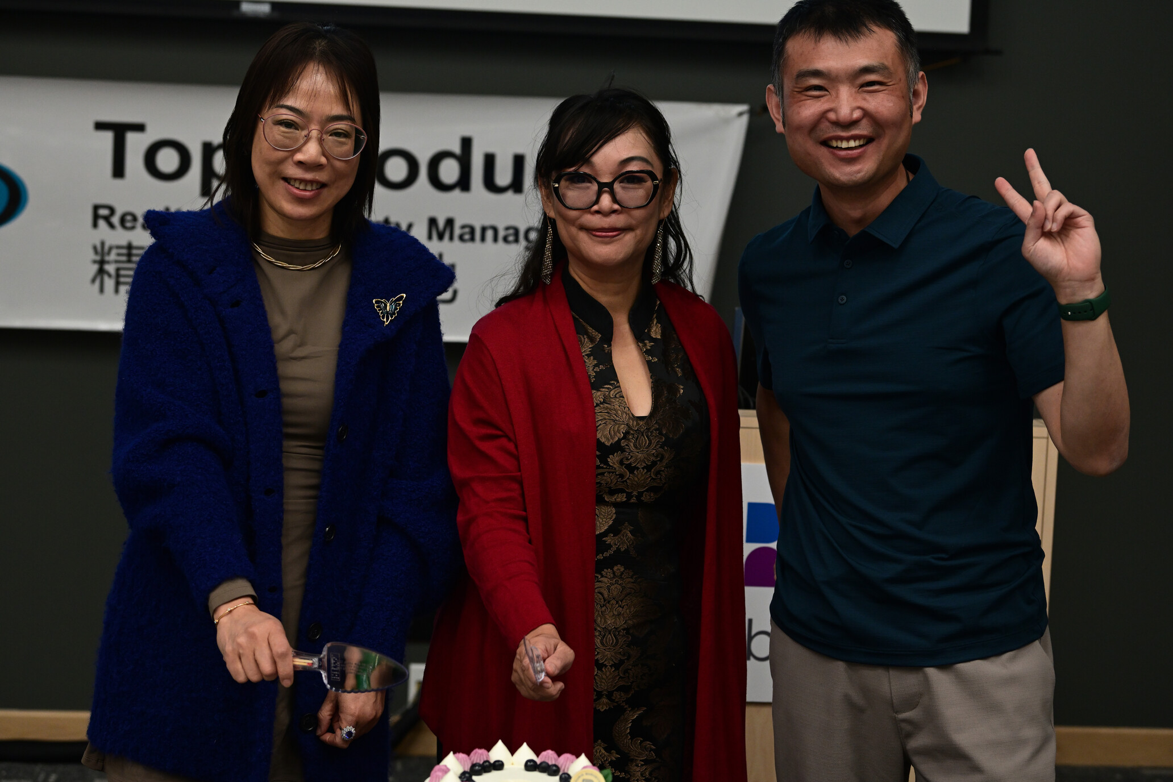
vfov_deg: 19.5
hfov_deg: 28.8
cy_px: 391
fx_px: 2281
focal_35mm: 70
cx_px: 586
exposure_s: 1/100
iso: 2000
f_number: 4.5
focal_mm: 70
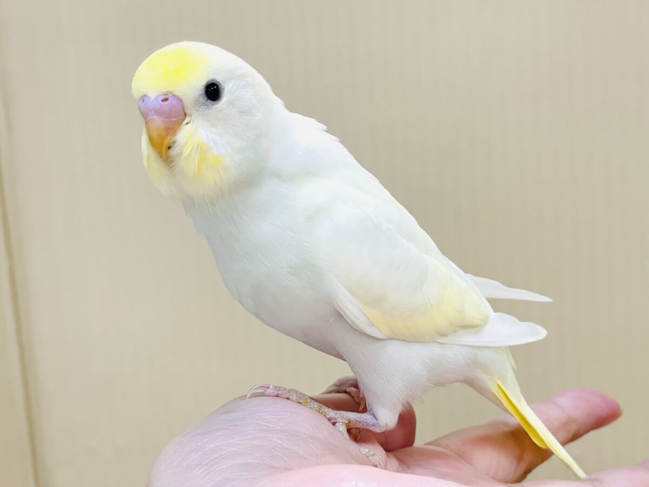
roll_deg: +3.8
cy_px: 244
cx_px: 324
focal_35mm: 52
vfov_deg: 28.0
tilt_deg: -8.2
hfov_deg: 36.8
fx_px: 975
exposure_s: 1/99
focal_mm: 6
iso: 100
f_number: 2
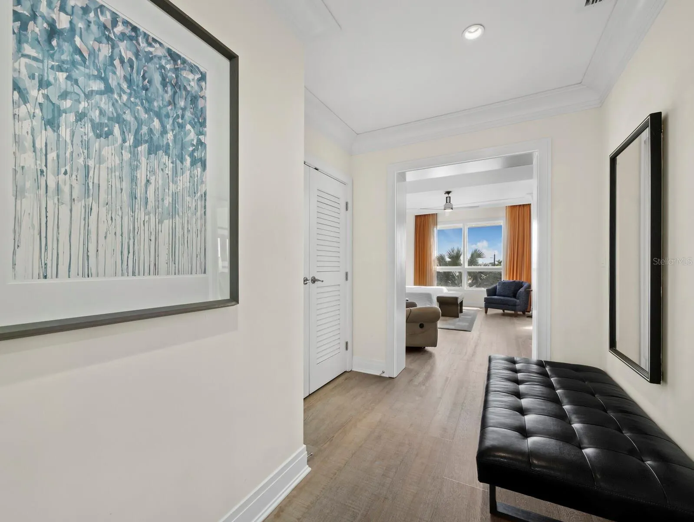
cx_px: 347
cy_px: 261
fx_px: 281
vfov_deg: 85.7
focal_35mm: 14
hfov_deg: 102.0
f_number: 9
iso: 400
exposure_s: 1/3
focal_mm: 7
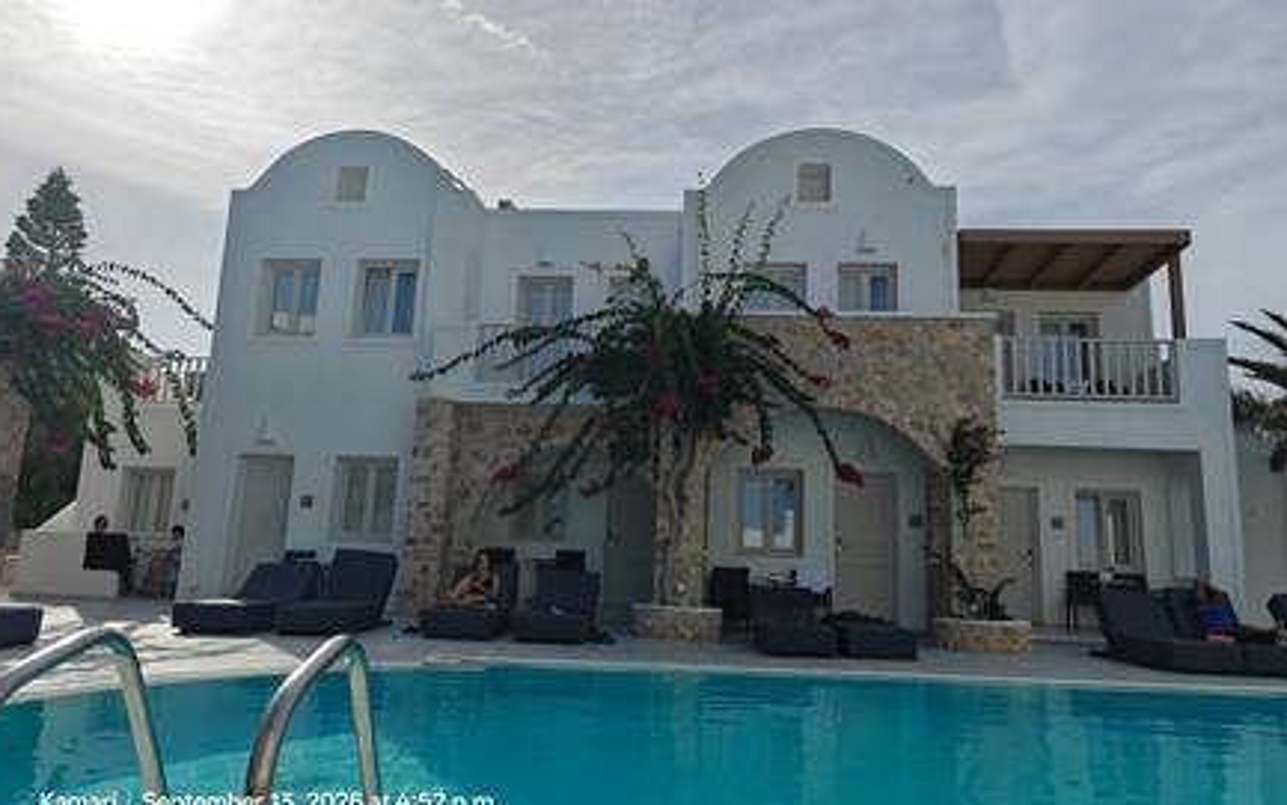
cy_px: 368
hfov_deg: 68.3
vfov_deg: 46.0
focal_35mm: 27
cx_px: 675
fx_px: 947
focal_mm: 6.06
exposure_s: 1/3094
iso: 50
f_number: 1.6
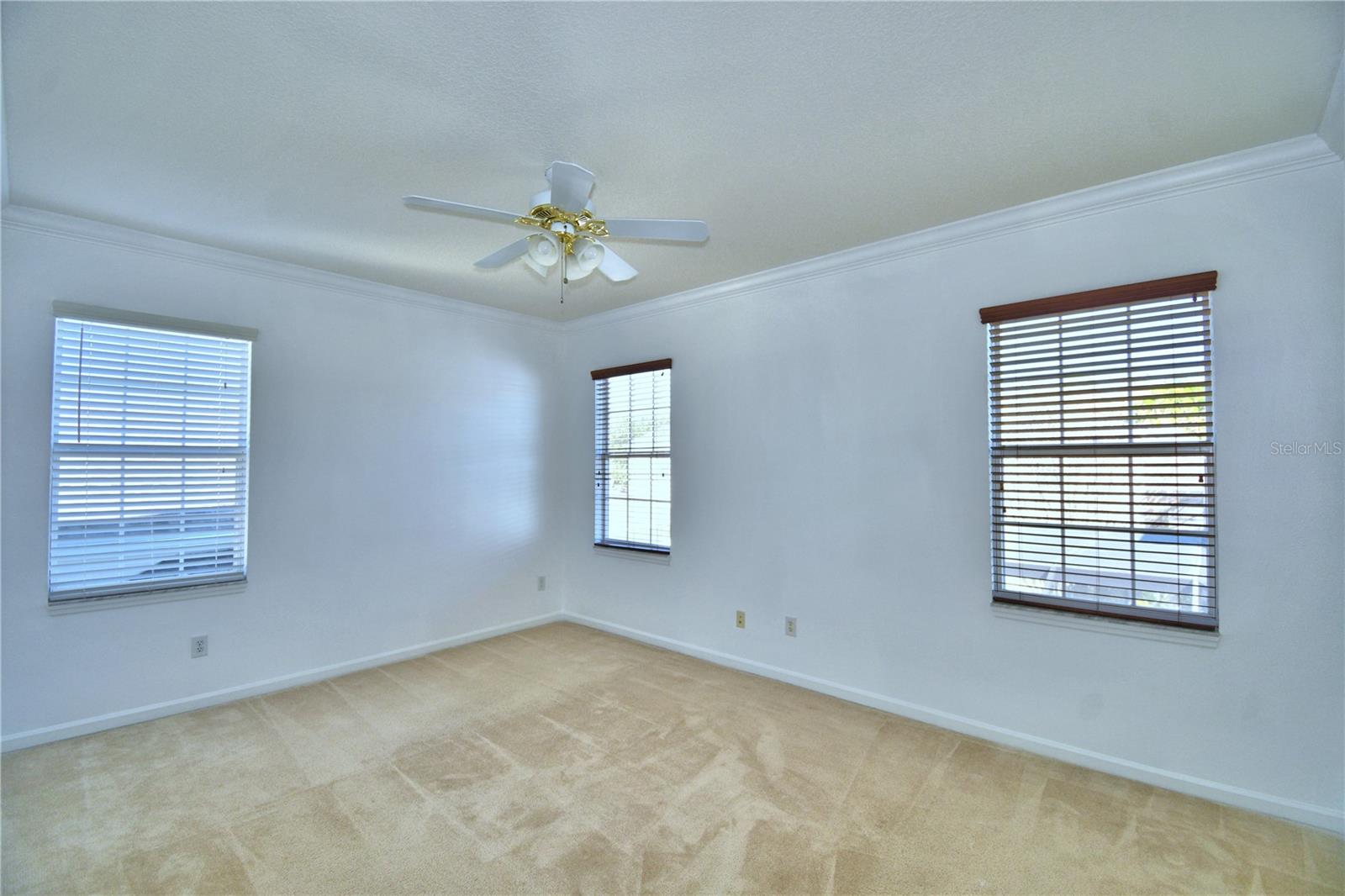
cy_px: 448
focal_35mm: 15
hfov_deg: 100.4
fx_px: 560
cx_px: 672
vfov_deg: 77.3
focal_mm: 10
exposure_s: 1/100
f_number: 4.5
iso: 100
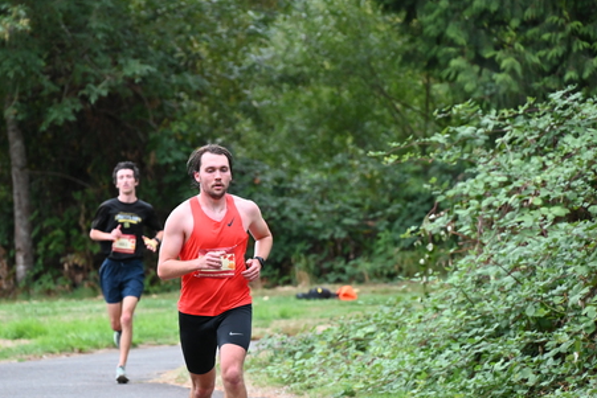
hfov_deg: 8.4
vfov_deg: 5.6
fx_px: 4047
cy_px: 218
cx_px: 234
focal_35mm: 244
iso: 2800
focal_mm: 200
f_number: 6.3
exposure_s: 1/250
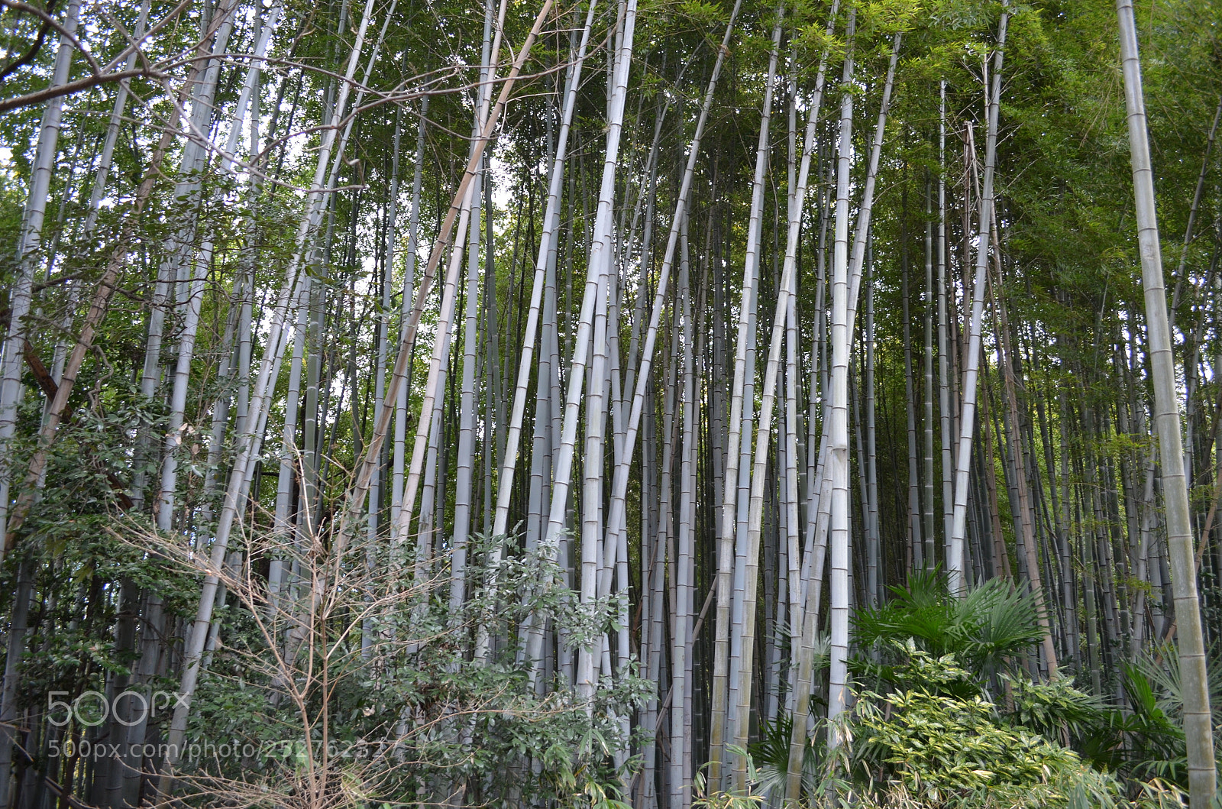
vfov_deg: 47.7
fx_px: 914
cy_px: 404
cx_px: 611
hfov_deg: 67.5
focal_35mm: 27
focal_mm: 18
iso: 400
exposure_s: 1/60
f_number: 4
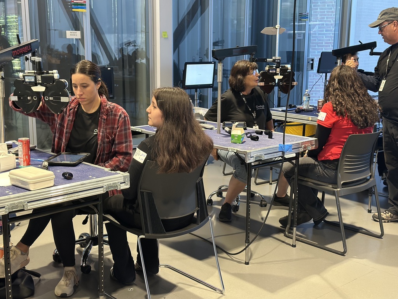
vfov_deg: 30.3
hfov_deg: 39.7
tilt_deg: -10.8
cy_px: 150
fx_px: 552
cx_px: 199
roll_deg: -0.7
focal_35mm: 48
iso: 320
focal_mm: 6.86
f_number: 1.78
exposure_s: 1/60
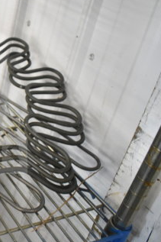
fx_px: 349
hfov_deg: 22.6
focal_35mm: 52
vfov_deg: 38.2
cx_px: -59
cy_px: 113
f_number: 3.5
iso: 1800
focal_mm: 18
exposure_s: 1/30
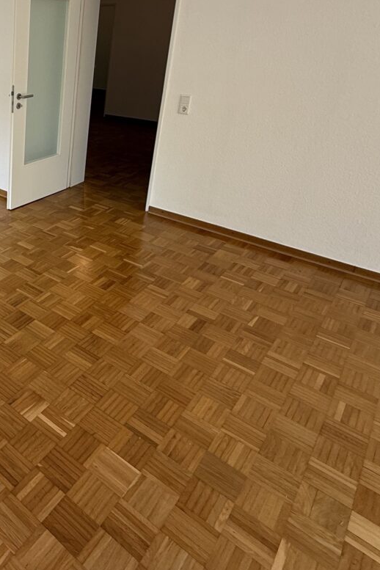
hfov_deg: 39.3
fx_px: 427
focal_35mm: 27
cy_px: 183
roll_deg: +0.6
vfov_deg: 65.3
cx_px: -37
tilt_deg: -18.6
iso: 80
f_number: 2.2
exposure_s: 1/99
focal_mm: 2.22
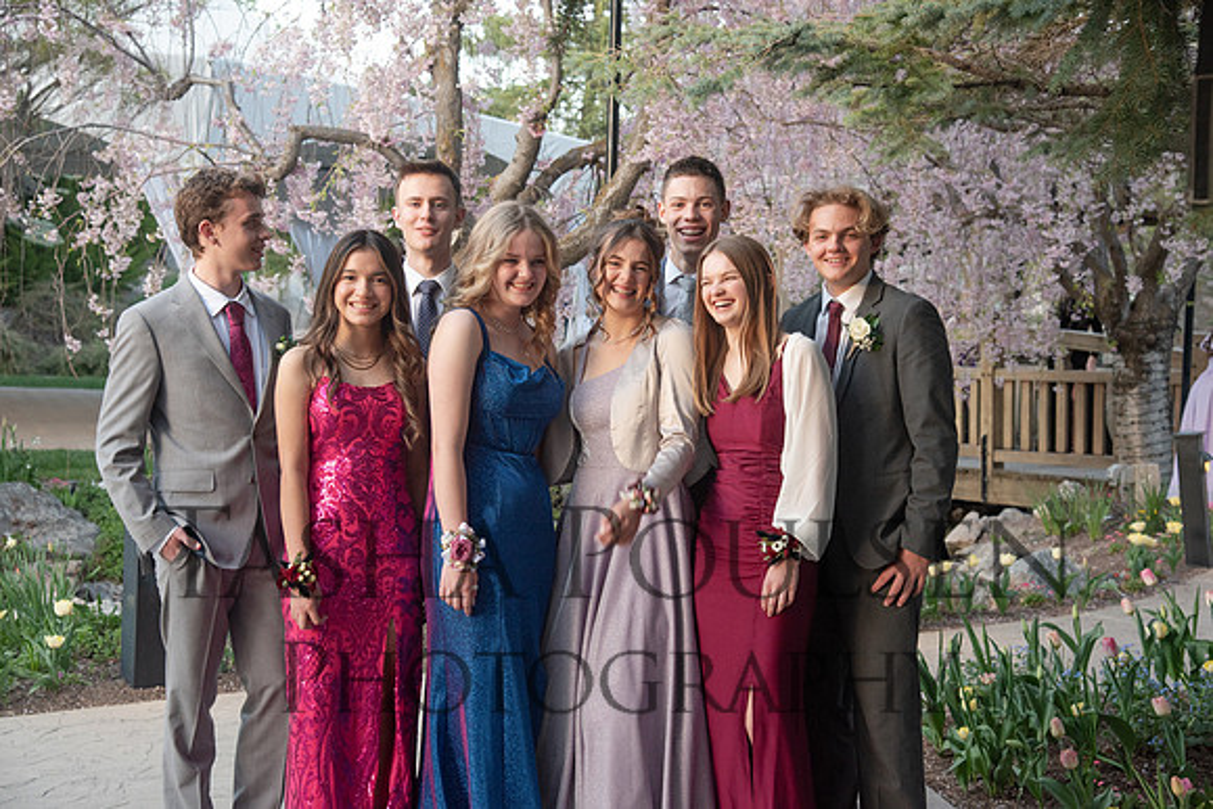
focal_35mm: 55
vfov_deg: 24.6
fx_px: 1854
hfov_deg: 36.2
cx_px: 606
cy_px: 404
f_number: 5.6
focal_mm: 55
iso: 800
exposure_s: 1/125
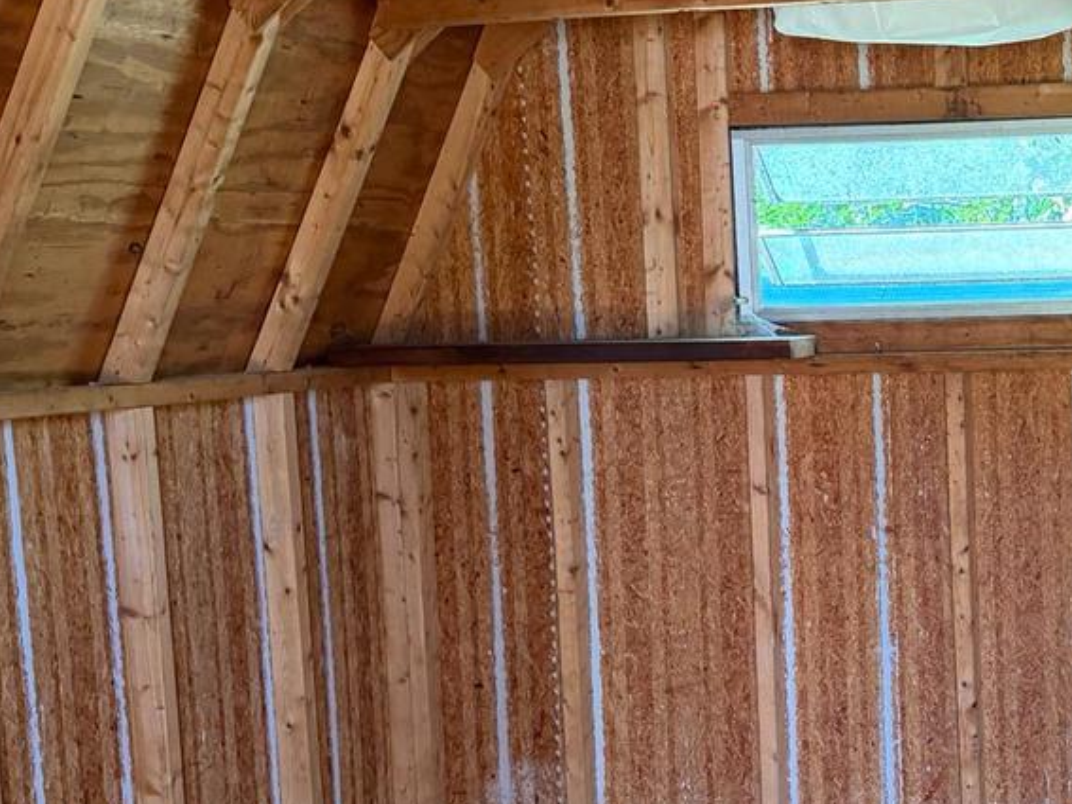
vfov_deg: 24.0
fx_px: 1889
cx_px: 1102
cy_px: 428
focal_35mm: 61
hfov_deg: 29.4
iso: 250
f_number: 1.78
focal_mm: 6.76
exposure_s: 1/60
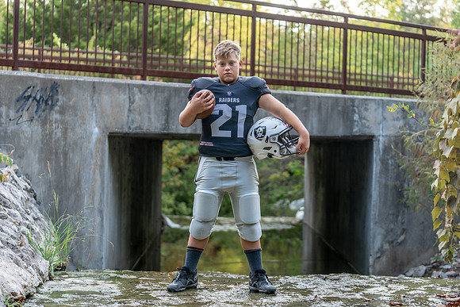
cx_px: 230
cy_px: 154
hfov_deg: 28.8
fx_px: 895
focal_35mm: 70
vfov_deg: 19.5
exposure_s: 1/320
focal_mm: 70
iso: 500
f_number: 2.8
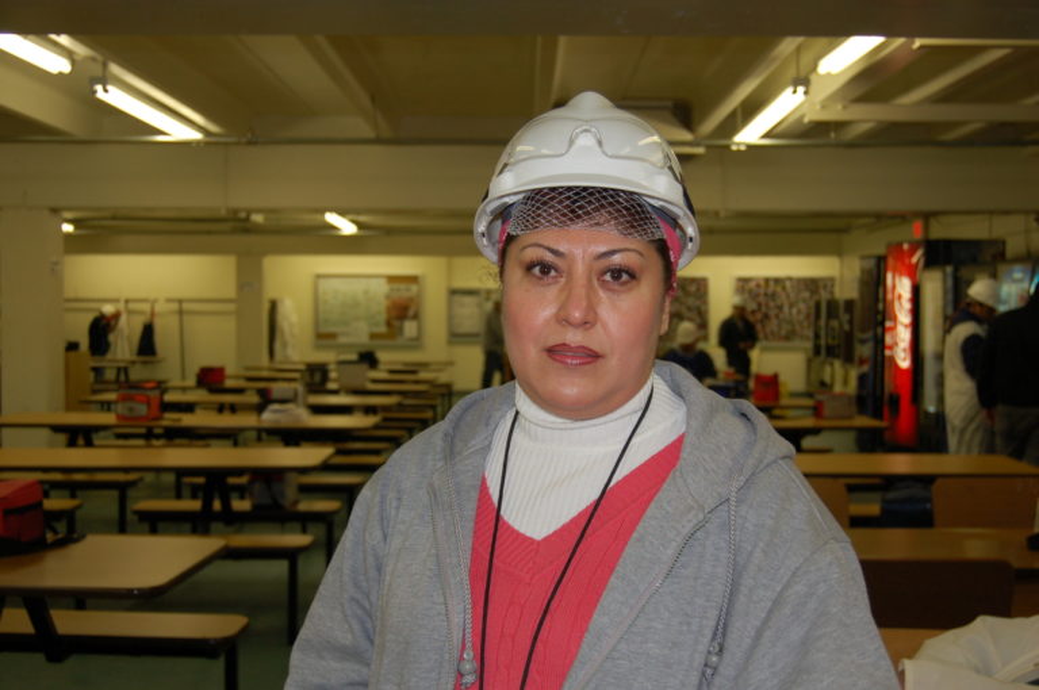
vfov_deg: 28.9
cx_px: 520
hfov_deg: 42.4
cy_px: 345
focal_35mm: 46
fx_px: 1340
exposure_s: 1/60
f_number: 4.5
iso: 400
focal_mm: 31
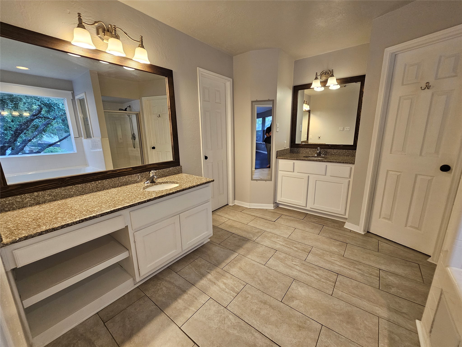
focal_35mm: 13
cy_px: 174
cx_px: 231
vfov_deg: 89.9
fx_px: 174
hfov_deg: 106.2
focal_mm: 2.2
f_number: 2.2
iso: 200
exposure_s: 1/60
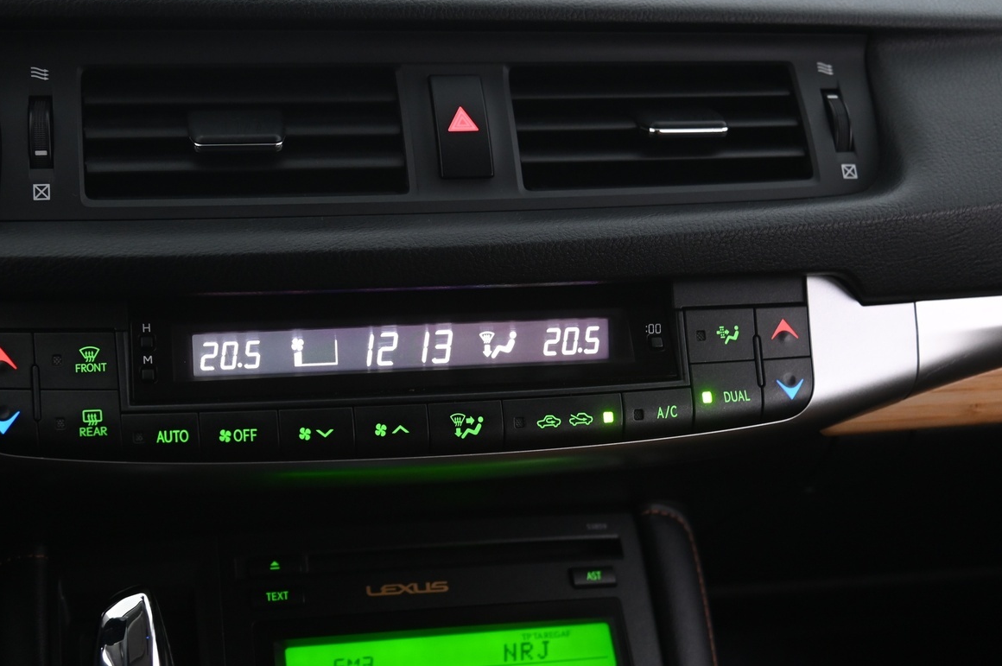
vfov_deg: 27.3
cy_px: 429
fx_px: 1362
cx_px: 376
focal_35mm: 49
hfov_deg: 40.1
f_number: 4
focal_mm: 35
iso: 2000
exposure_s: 1/20
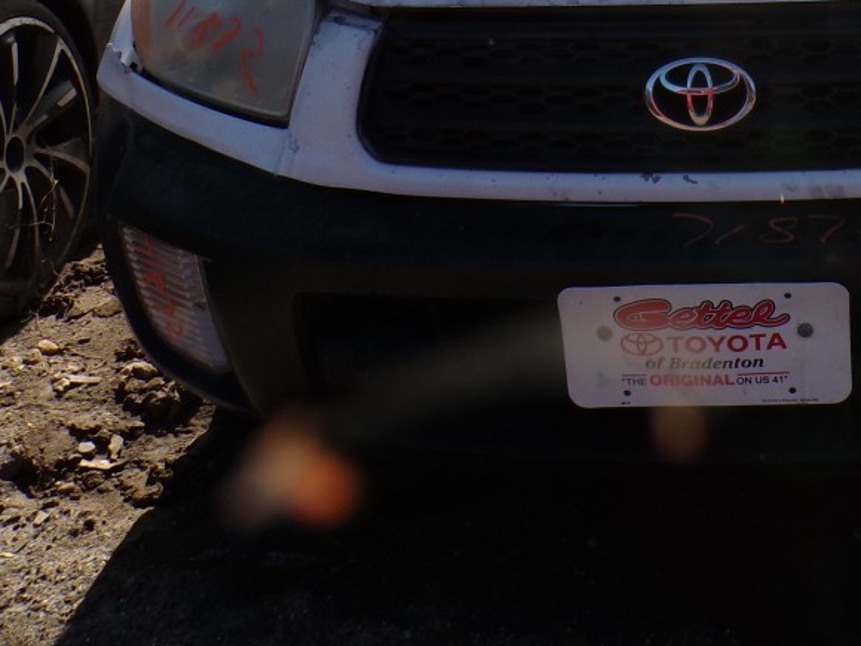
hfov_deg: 34.2
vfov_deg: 25.8
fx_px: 1318
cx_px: 772
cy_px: -34
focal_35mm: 53
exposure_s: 1/600
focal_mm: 4.3
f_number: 4.4
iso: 100
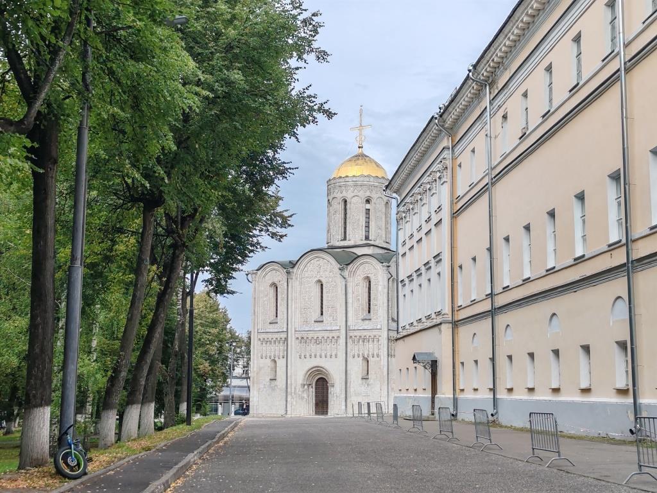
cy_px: 246
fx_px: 1025
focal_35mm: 54
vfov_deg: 27.0
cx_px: 328
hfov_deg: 35.5
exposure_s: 1/240
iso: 50
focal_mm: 6.12
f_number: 1.9
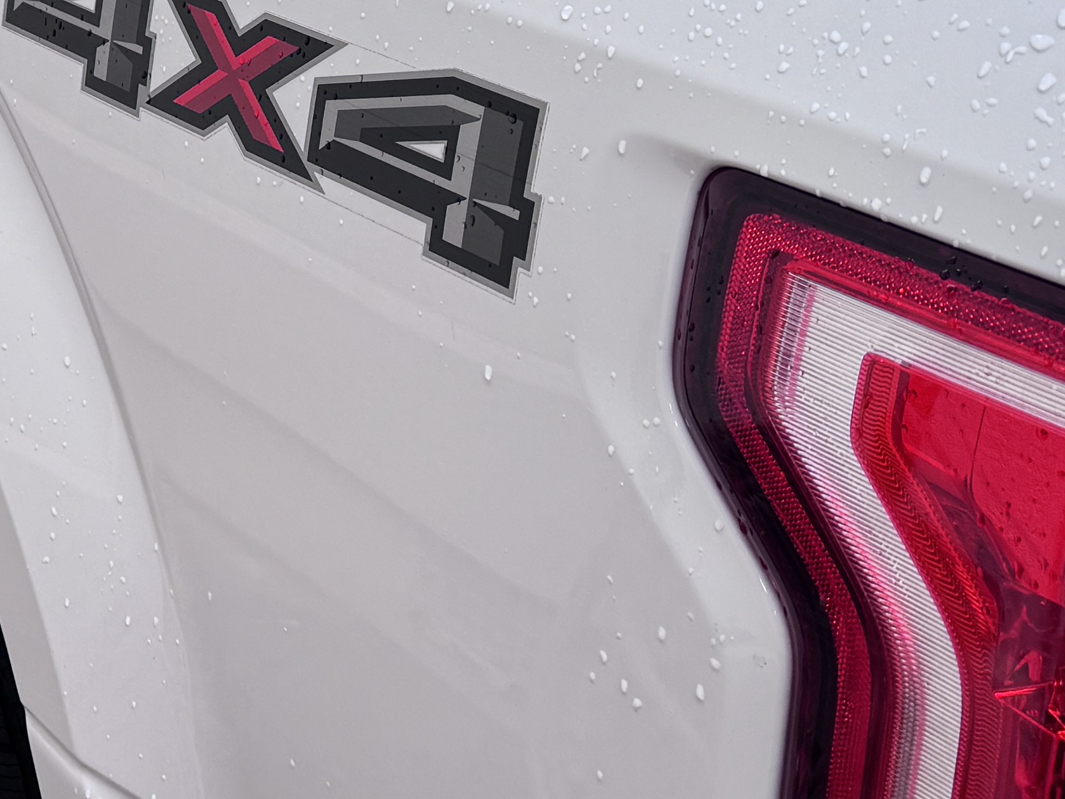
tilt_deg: -17.3
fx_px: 2430
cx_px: -179
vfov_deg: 18.3
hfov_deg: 22.9
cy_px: 71
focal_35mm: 79
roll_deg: -0.4
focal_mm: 6.76
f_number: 1.78
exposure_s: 1/120
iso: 100
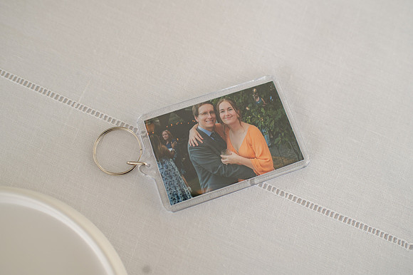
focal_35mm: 35
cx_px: 206
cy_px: 138
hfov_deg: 54.5
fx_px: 401
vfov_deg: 37.8
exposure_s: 1/250
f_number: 3.2
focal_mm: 35
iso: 640
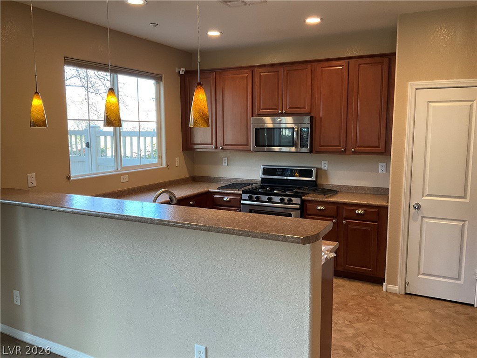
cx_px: 238
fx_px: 400
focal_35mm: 29
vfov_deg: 48.2
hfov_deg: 61.7
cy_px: 179
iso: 80
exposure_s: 1/60
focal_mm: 3
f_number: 1.8
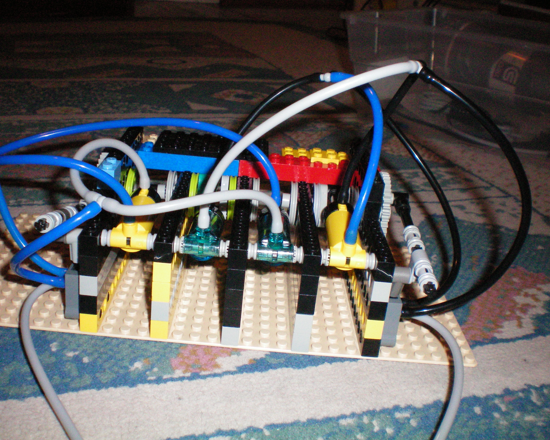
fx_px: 651
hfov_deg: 45.8
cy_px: 218
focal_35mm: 40
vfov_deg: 37.3
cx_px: 254
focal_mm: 6.3
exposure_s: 1/60
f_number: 4.6
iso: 400
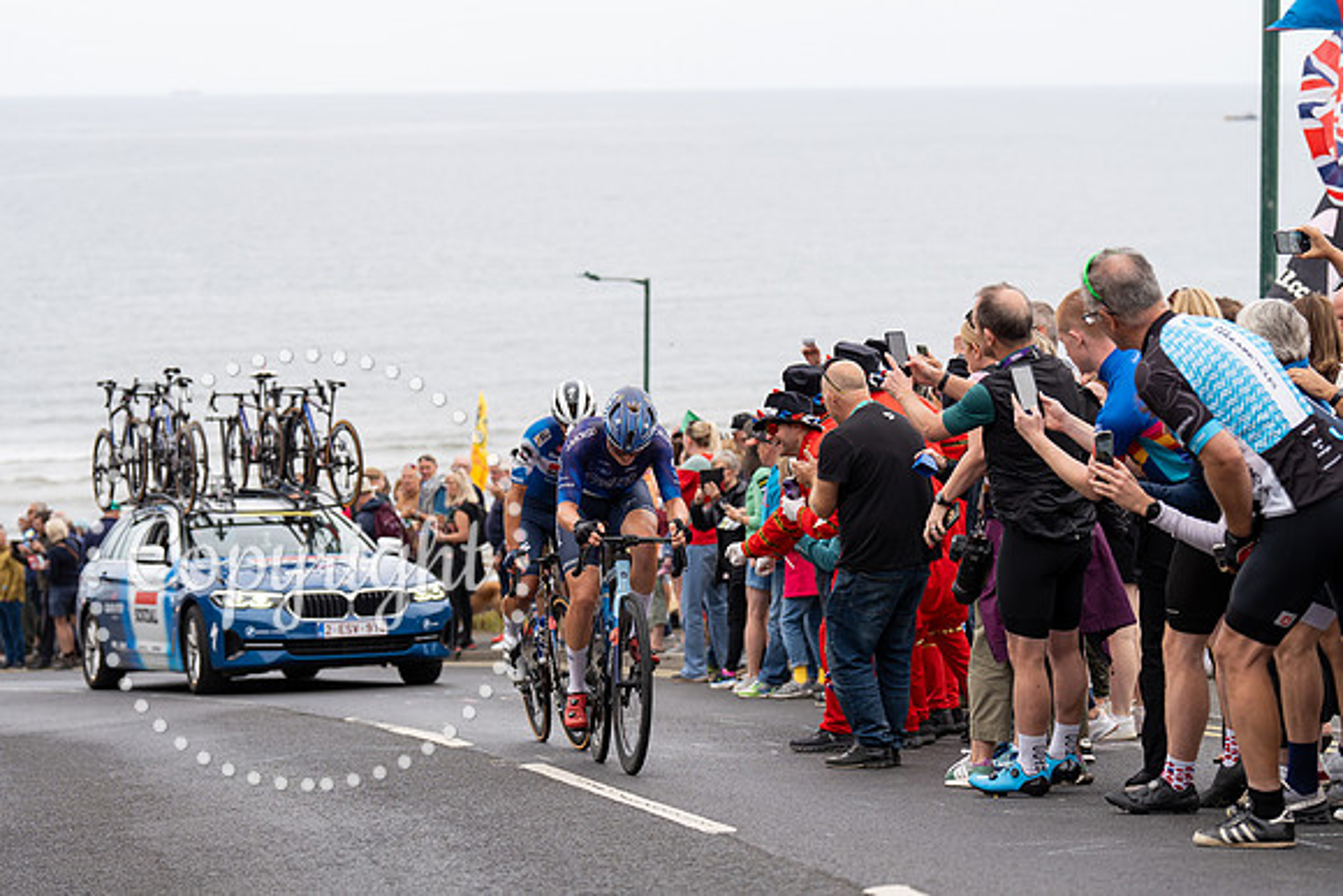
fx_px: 3321
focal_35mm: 89
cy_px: 448
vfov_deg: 15.4
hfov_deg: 22.9
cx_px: 672
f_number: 3.5
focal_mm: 89
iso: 320
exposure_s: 1/1000
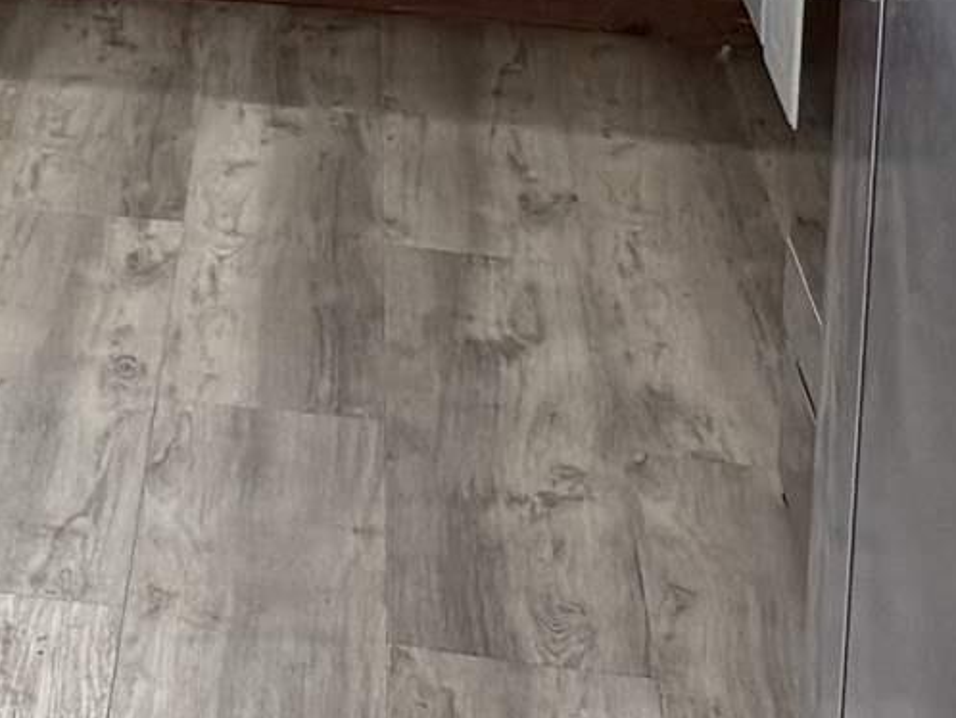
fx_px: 4089
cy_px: -689
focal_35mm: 148
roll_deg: -1.5
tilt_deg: -4.1
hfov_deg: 12.2
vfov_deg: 9.4
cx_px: -783
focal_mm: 6.76
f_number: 1.78
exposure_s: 1/120
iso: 250
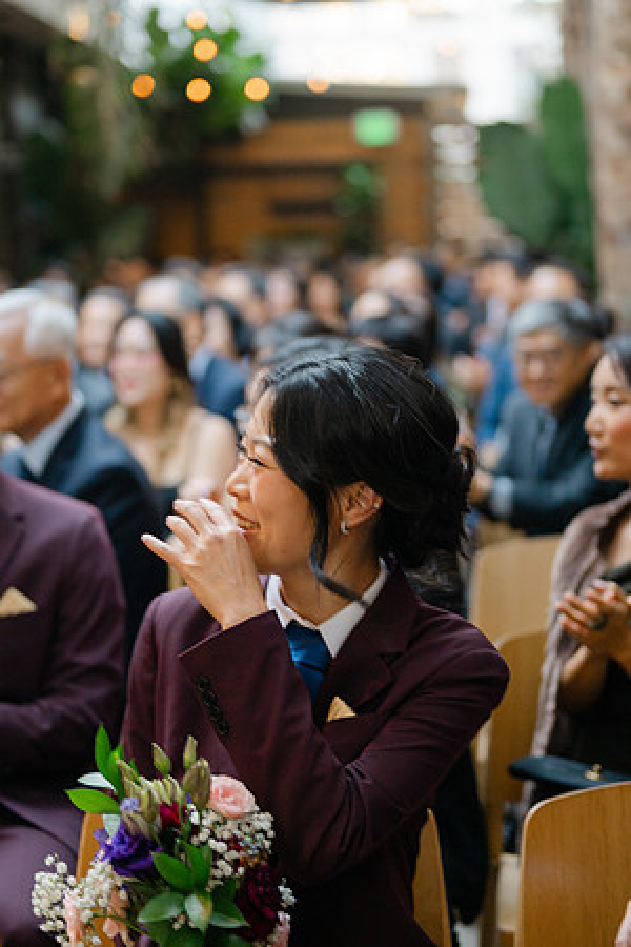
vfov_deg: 27.0
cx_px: 316
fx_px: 1972
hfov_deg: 18.2
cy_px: 474
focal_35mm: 75
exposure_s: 1/160
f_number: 1.8
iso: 250
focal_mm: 50
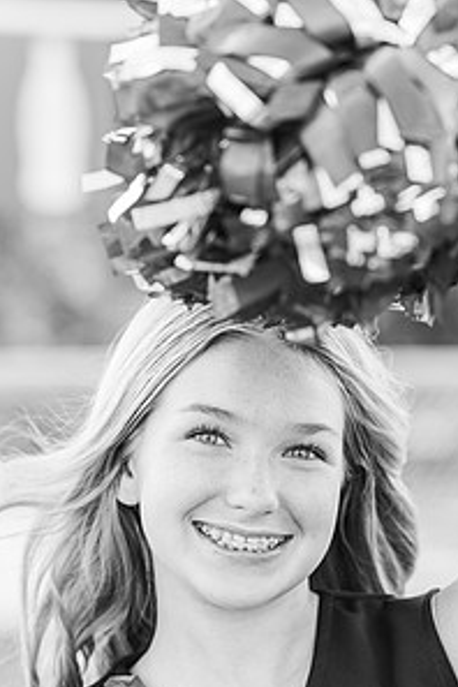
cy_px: 483
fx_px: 2462
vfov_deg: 15.8
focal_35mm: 129
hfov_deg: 10.6
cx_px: 264
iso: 200
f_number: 2.8
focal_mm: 85
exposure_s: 1/500
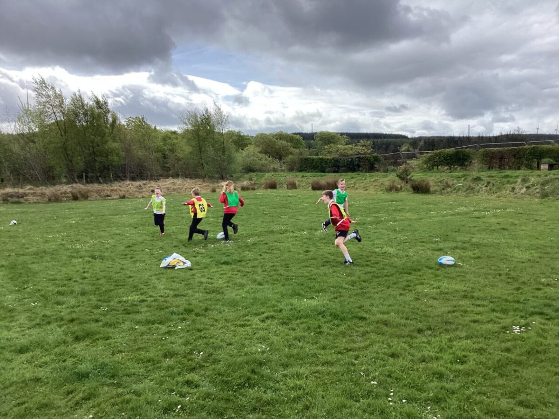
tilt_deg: -9.3
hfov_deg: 58.4
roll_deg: +5.3
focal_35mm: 31
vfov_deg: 45.4
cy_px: 210
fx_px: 501
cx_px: 280
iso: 25
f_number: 2.4
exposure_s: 1/1597
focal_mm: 3.3
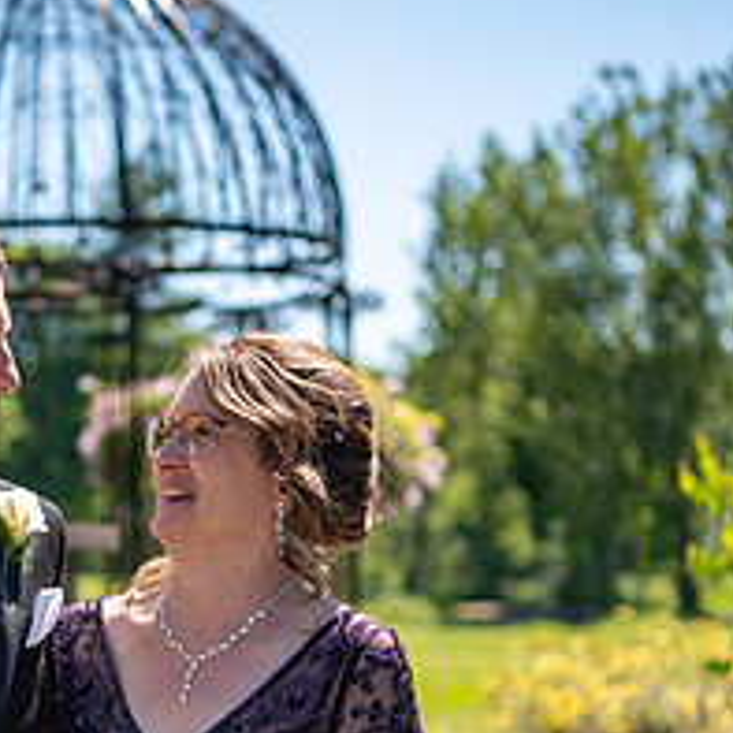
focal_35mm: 175
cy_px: 569
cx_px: 108
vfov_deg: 10.0
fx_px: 4192
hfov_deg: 10.0
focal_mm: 70
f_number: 3.2
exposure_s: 1/2500
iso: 100
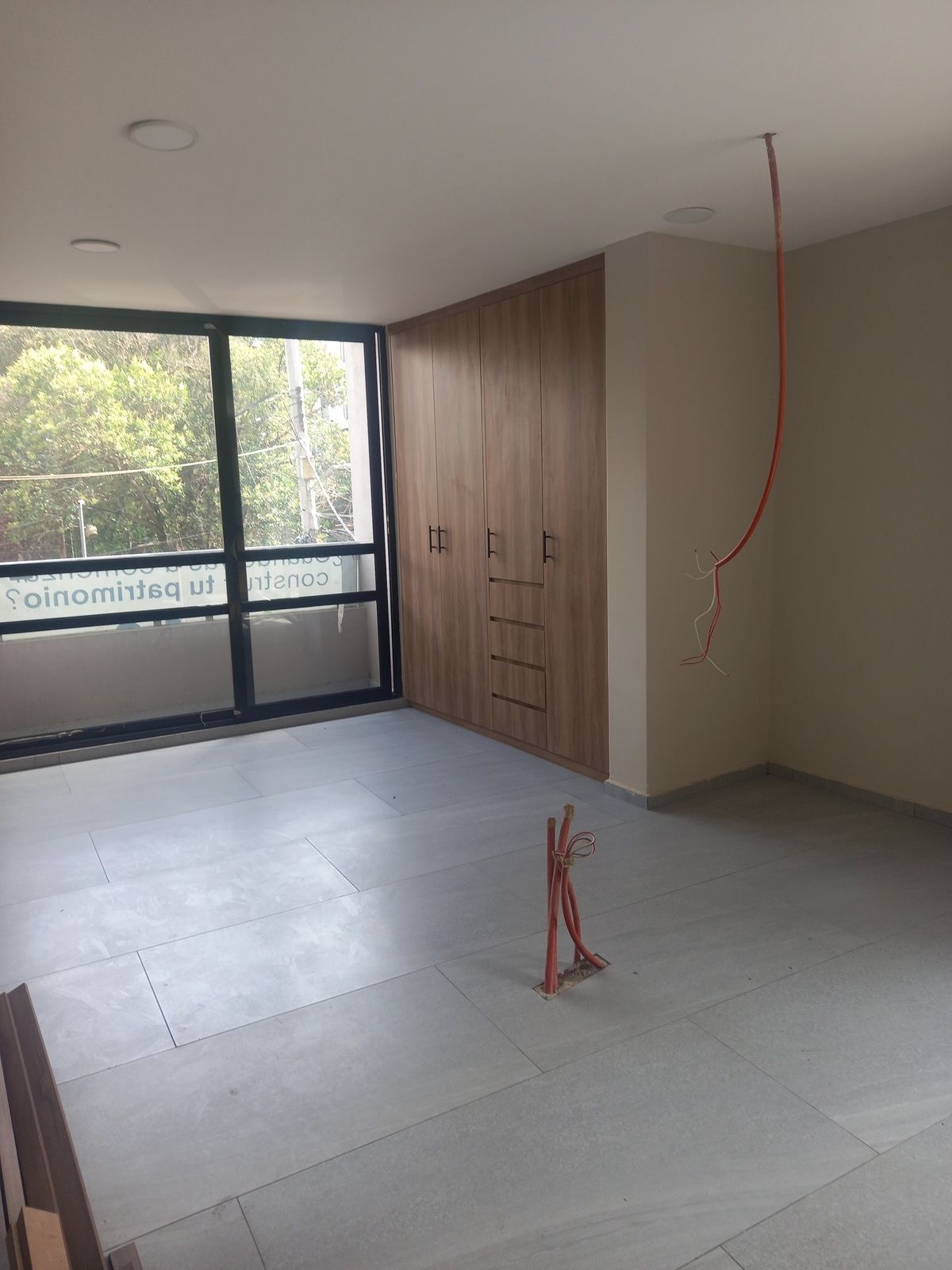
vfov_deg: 69.4
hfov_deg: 54.9
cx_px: 476
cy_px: 635
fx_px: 917
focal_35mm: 25
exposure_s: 1/60
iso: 40
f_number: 2
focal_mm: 4.6
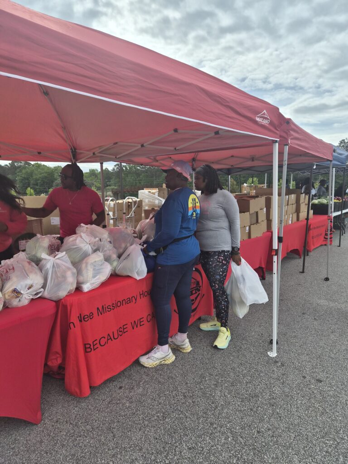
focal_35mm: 23
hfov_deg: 58.9
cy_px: 232
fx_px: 308
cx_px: 174
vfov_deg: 73.9
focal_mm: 5.4
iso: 80
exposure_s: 1/7504
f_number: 1.8
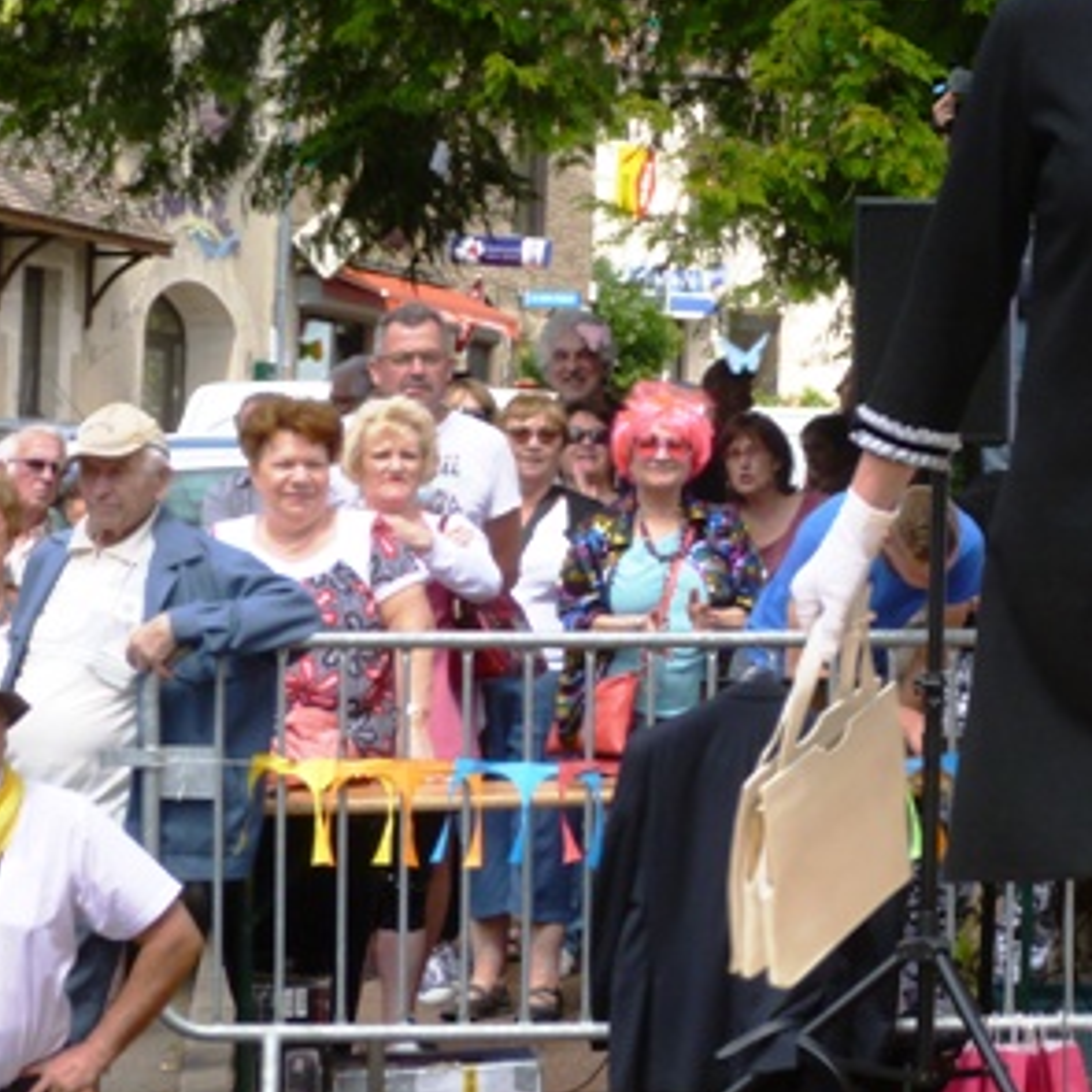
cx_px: 1166
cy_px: 315
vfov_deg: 10.6
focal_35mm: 165
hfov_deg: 10.5
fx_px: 5889
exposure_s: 1/200
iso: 100
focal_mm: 15.3
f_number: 5
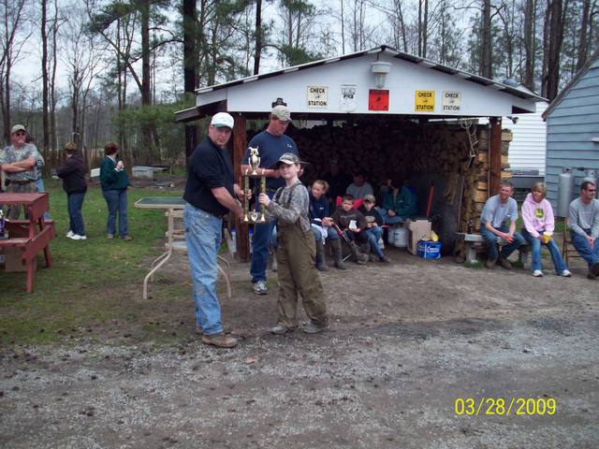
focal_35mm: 37
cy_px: 224
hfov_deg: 50.1
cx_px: 300
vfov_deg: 38.7
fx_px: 640
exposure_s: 1/197
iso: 80
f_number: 5.6
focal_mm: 6.2
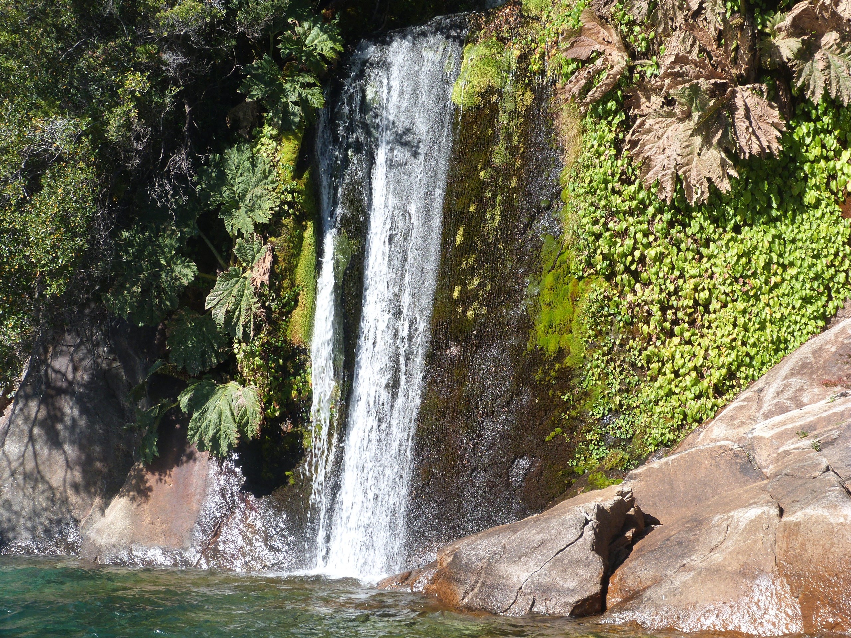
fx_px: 1967
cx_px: 426
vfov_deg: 18.4
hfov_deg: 24.4
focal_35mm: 80
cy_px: 319
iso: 125
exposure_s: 1/250
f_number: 5
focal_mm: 14.5
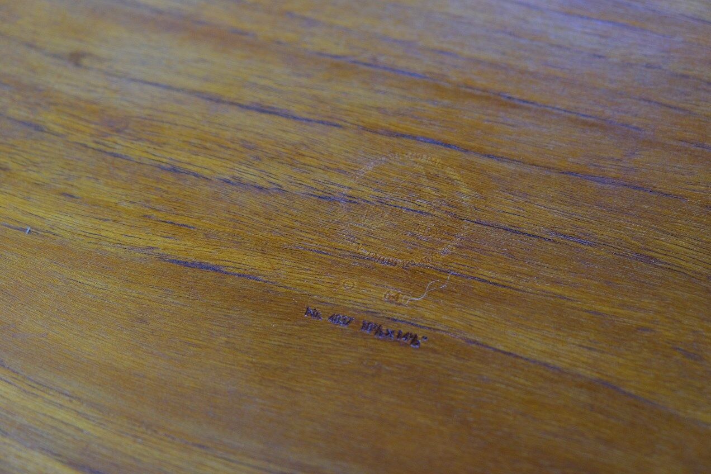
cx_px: 356
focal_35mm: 51
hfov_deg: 38.9
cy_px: 237
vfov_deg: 26.5
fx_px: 1007
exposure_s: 1/52
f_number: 3.6
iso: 1250
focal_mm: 34.3
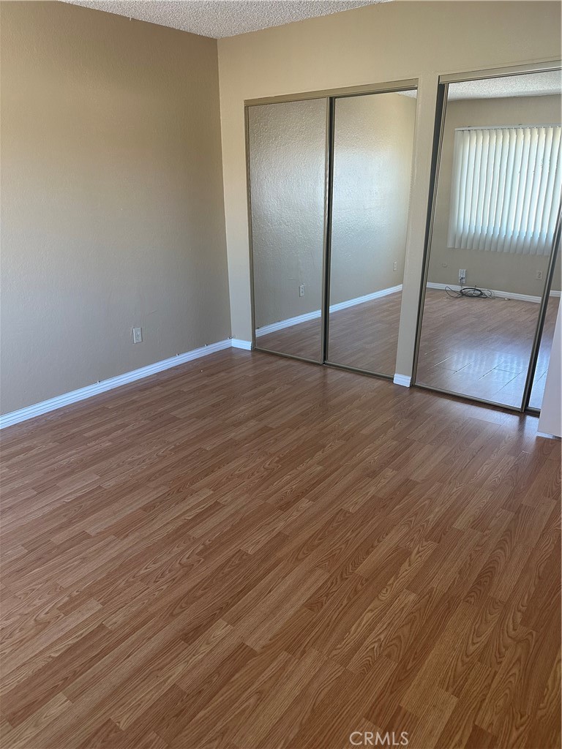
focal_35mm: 24
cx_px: 281
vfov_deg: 71.6
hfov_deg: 56.8
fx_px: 520
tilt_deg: -20.3
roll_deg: -0.3
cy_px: 374
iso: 200
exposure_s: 1/120
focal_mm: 6.86
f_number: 1.78
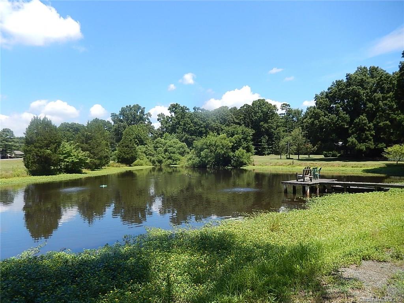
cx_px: 202
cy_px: 152
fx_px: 292
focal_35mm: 25
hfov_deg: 69.4
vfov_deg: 54.9
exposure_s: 1/800
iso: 125
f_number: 3.4
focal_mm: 4.5
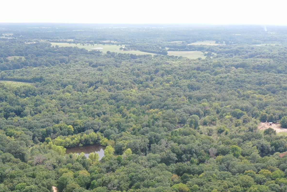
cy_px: 148
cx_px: 128
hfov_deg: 38.8
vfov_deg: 26.1
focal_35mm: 51
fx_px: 407
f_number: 5
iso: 100
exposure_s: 1/240
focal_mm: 10.26
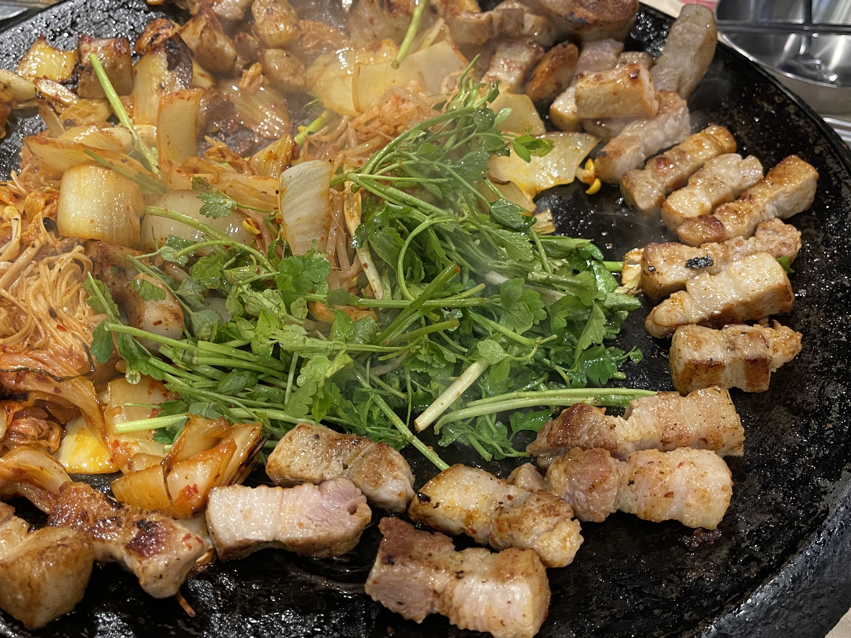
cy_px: 292
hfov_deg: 53.9
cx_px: 390
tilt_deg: -46.8
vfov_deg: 41.8
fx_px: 836
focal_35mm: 34
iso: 320
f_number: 1.6
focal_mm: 5.1
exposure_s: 1/60
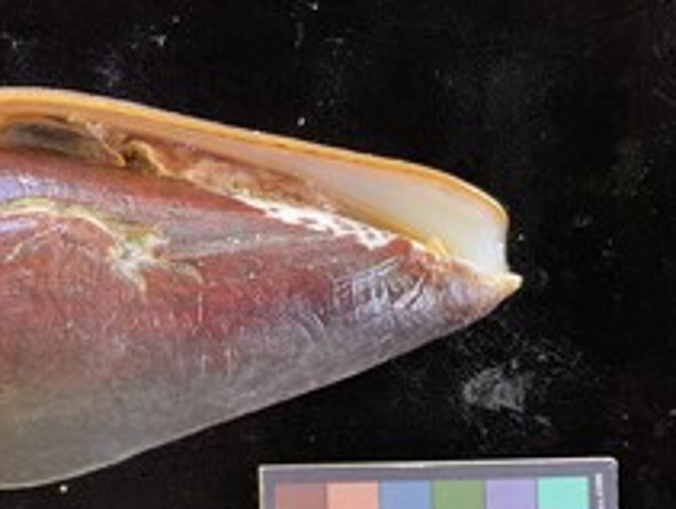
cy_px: 338
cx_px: 163
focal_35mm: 48
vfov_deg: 30.1
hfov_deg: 38.5
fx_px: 939
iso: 100
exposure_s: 1/50
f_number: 1.8
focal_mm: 3
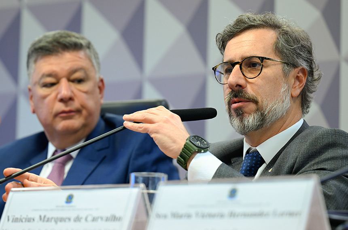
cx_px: 174
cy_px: 115
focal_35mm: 144
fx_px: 1389
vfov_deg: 9.5
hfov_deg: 14.3
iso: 1250
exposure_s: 1/160
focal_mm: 96
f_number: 2.8
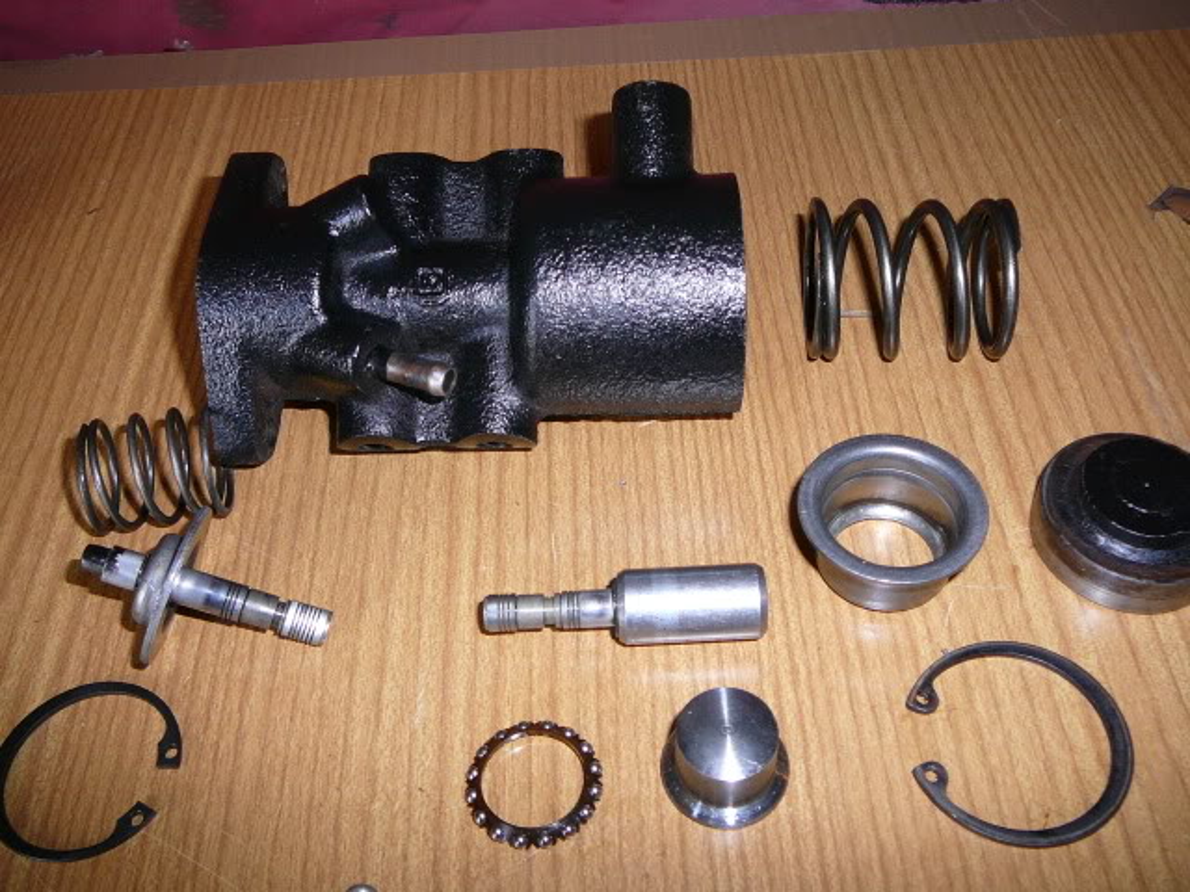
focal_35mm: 35
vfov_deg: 40.7
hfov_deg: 52.6
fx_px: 1203
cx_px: 595
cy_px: 446
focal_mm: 5.2
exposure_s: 1/30
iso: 100
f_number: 2.8
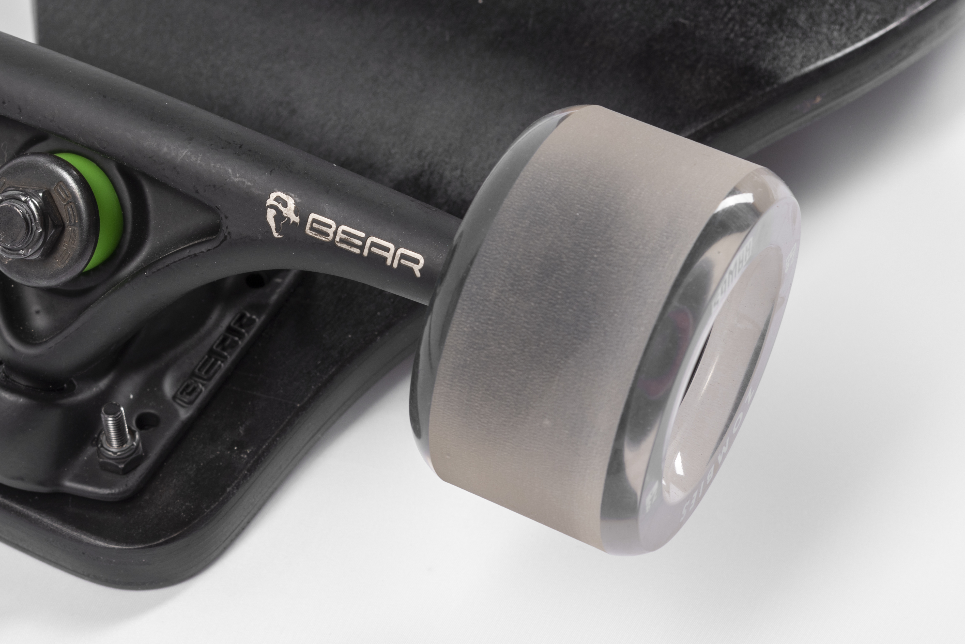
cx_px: 204
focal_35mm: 103
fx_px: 2762
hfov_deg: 19.6
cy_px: 214
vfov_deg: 13.3
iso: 100
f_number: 11
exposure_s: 1/125
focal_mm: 65
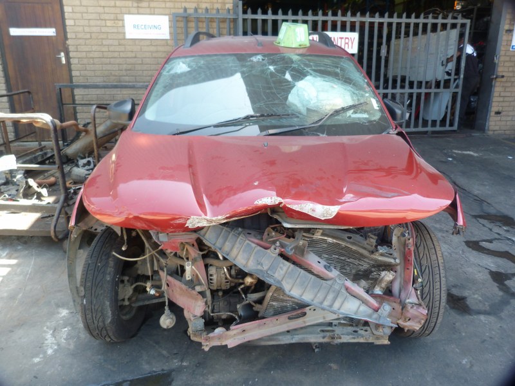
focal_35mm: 25
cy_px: 193
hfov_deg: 69.4
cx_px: 258
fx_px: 372
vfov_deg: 54.9
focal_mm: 4.5
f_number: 2.8
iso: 100
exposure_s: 1/60
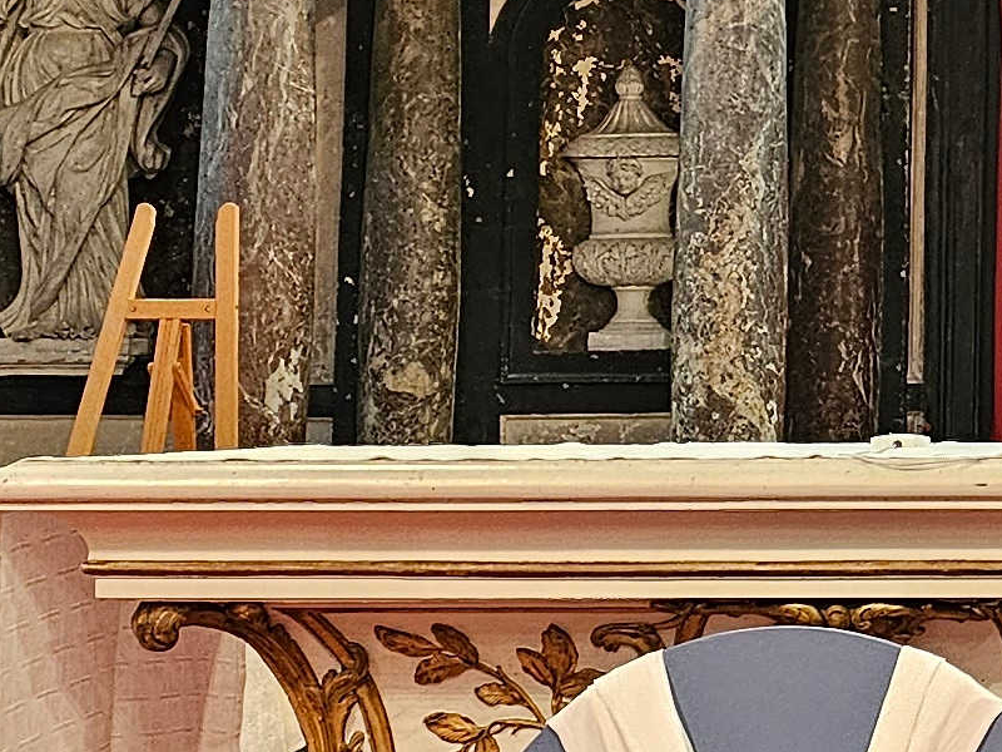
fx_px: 3329
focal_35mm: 115
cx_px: 1290
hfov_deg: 16.2
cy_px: 86
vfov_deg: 12.8
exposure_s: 1/50
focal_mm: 6.3
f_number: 1.7
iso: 500
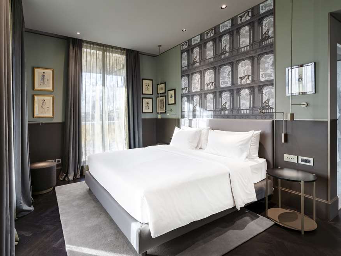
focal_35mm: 18
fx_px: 177
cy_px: 127
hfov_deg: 87.2
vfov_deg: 71.6
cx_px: 146
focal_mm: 16
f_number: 11
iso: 200
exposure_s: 1/10
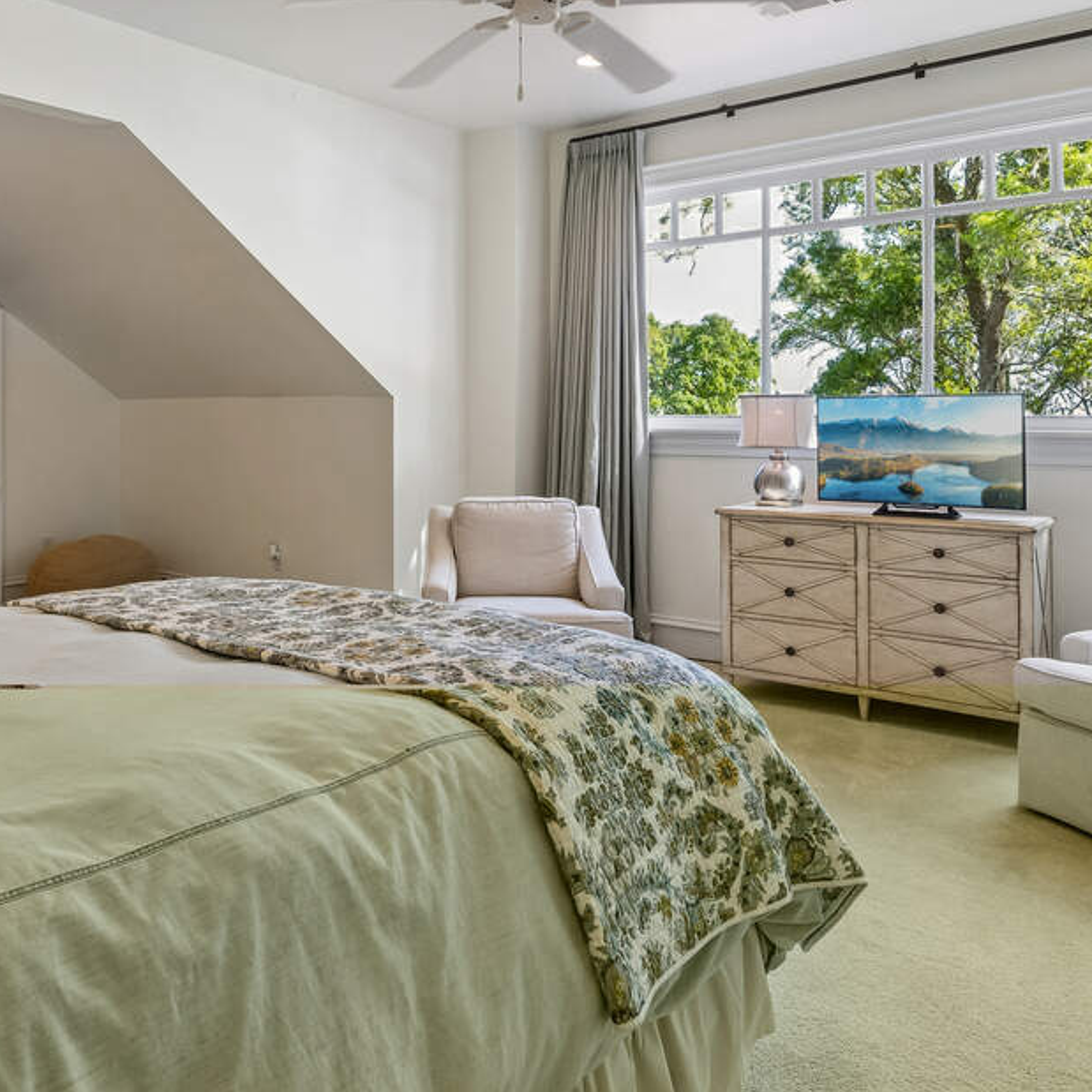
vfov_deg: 55.6
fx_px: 1029
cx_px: 388
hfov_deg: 55.1
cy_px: 446
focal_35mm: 29
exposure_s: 1/15
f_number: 11
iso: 400
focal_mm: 17.5
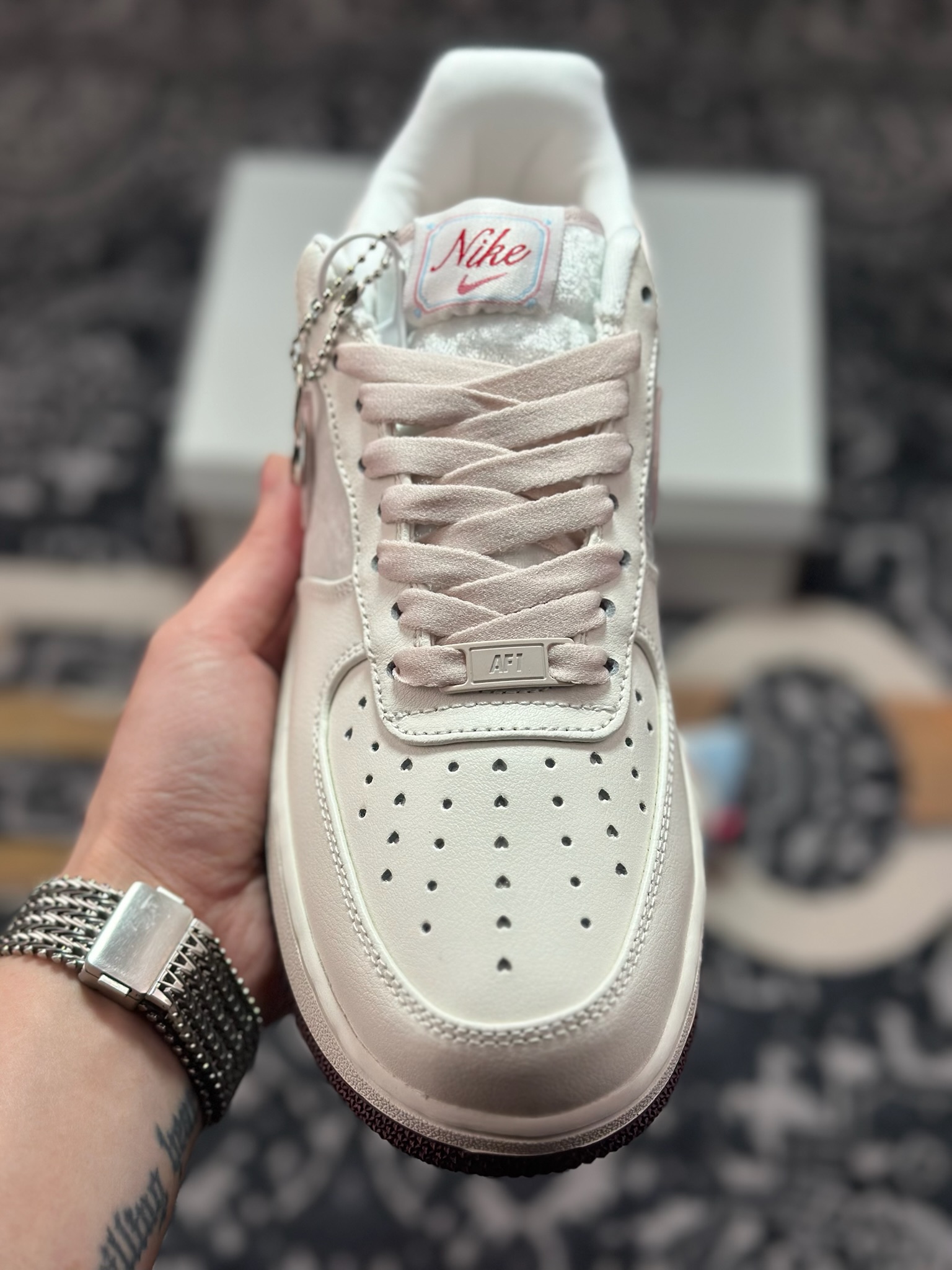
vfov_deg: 39.7
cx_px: 476
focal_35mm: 48
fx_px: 1760
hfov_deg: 30.3
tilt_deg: -56.3
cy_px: 635
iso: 80
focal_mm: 6.86
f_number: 1.78
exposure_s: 1/1517
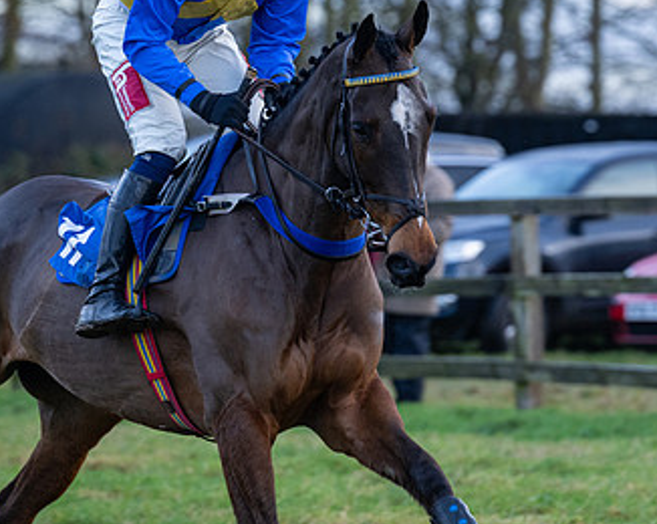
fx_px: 6234
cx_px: 353
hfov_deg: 6.0
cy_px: 89
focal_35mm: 321
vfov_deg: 4.8
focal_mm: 165
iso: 800
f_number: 4
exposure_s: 1/500
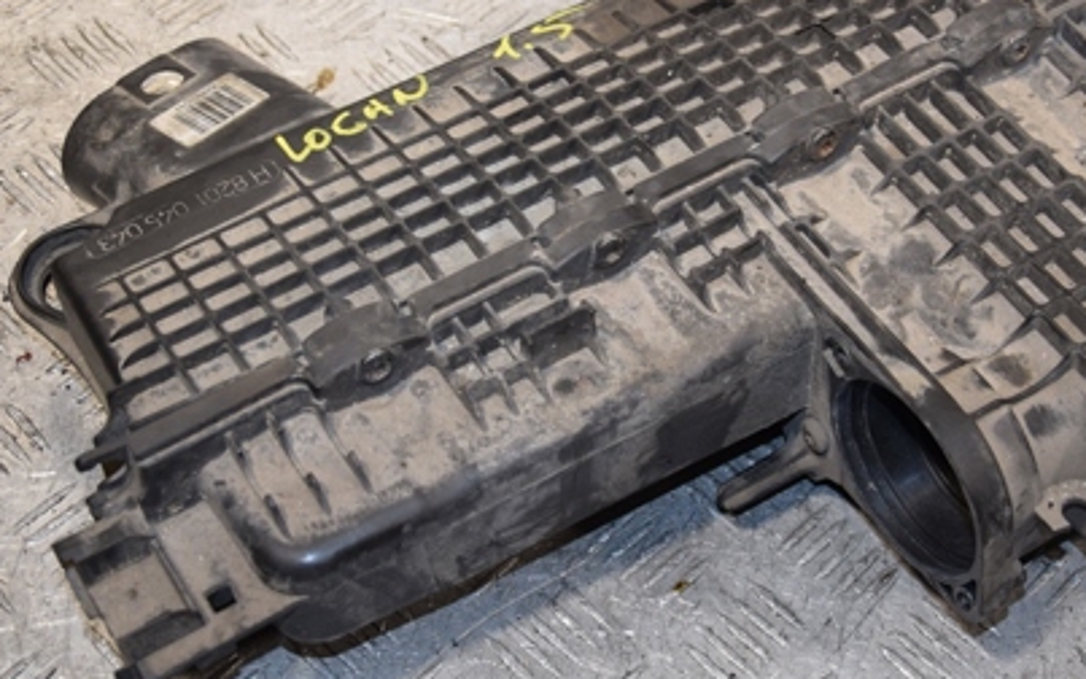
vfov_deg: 19.1
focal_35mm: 68
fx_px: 2013
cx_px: 652
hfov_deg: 30.1
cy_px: 294
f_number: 5
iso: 800
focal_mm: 28
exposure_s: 1/200
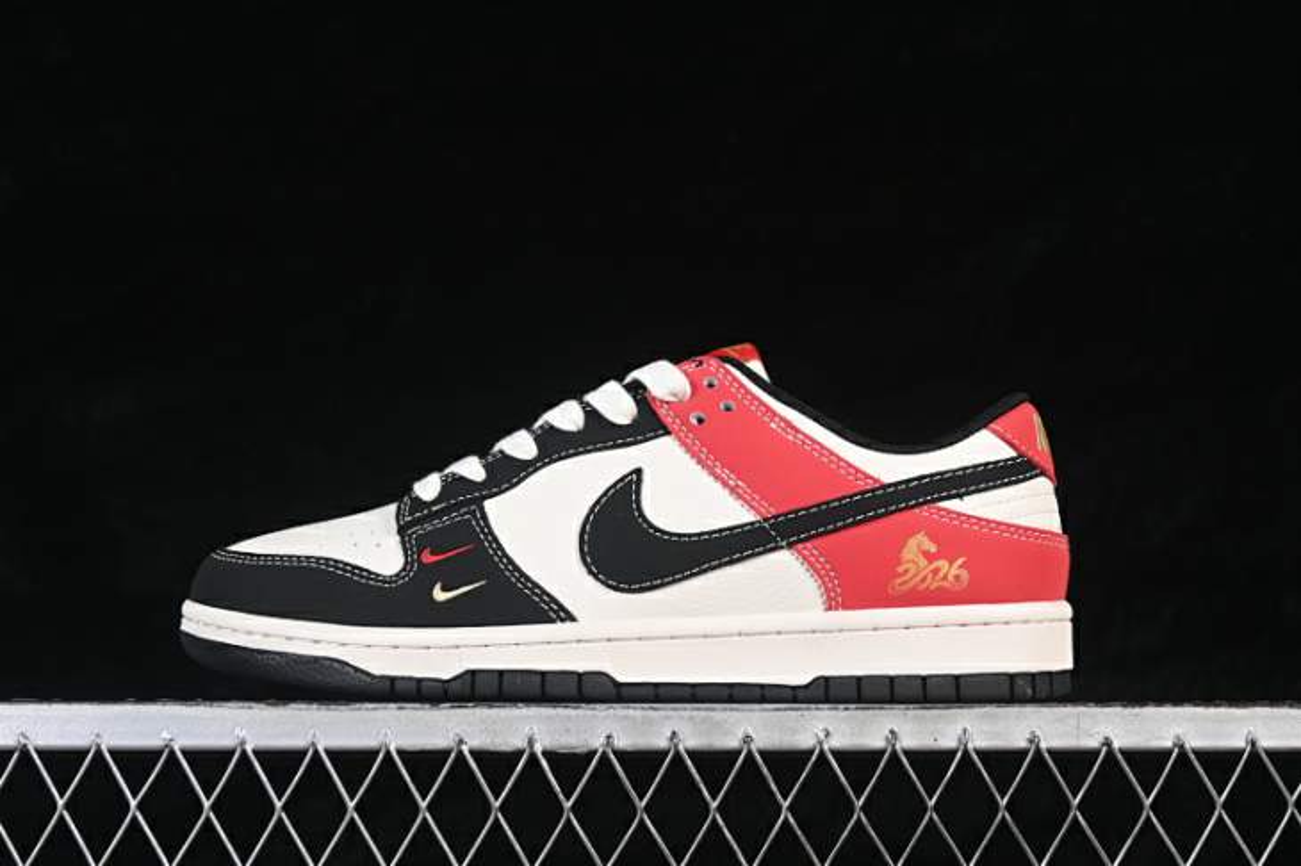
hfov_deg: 27.0
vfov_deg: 18.2
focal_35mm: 75
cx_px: 650
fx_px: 2709
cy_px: 433
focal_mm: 50
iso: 160
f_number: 7.1
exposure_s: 1/80
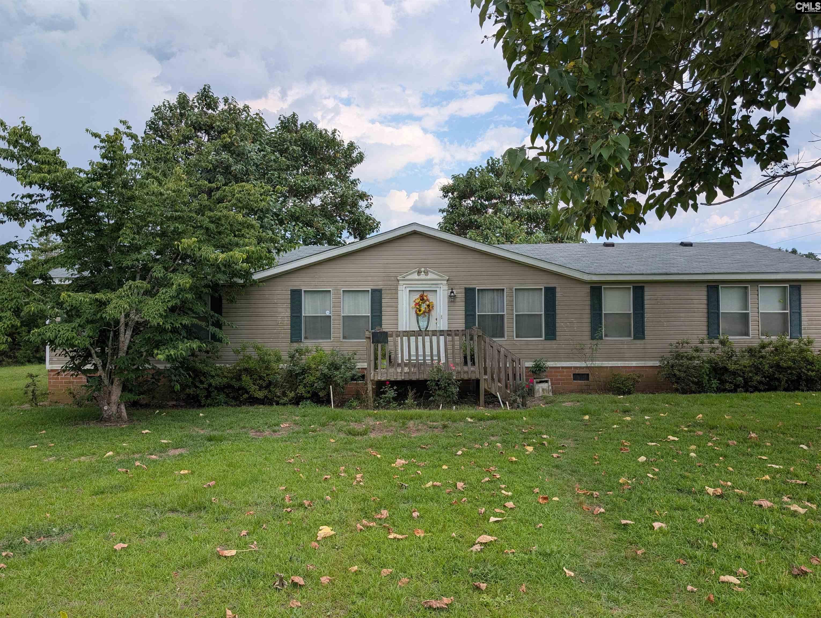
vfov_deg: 56.9
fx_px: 570
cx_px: 410
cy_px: 309
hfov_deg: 71.5
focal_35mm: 24
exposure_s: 1/957
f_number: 1.68
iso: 22
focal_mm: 6.9
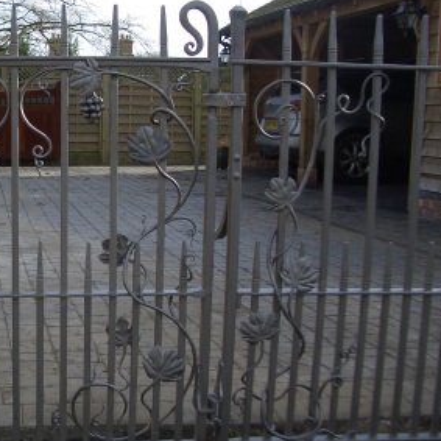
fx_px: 807
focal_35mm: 56
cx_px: 53
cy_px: 242
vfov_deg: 30.5
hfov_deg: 29.4
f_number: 2.6
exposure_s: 1/500
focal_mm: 5.8
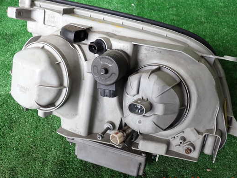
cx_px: 129
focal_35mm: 35
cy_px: 84
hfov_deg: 52.5
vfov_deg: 40.7
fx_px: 240
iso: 200
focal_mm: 5.4
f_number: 2.3
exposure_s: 1/100
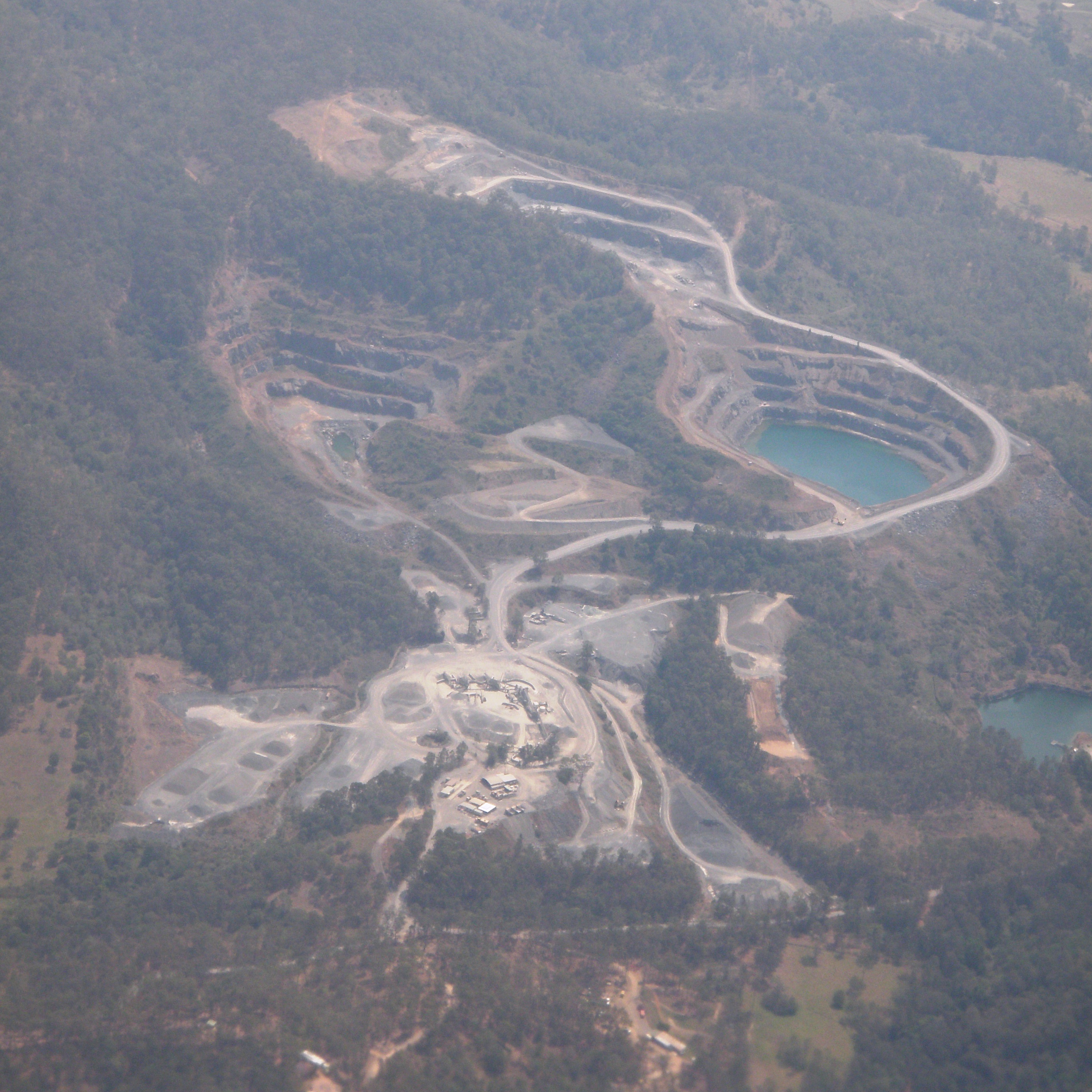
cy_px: 482
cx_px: 547
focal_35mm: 135
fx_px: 4818
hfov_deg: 12.9
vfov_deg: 12.9
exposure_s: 1/250
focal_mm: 20.1
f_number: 5
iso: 80
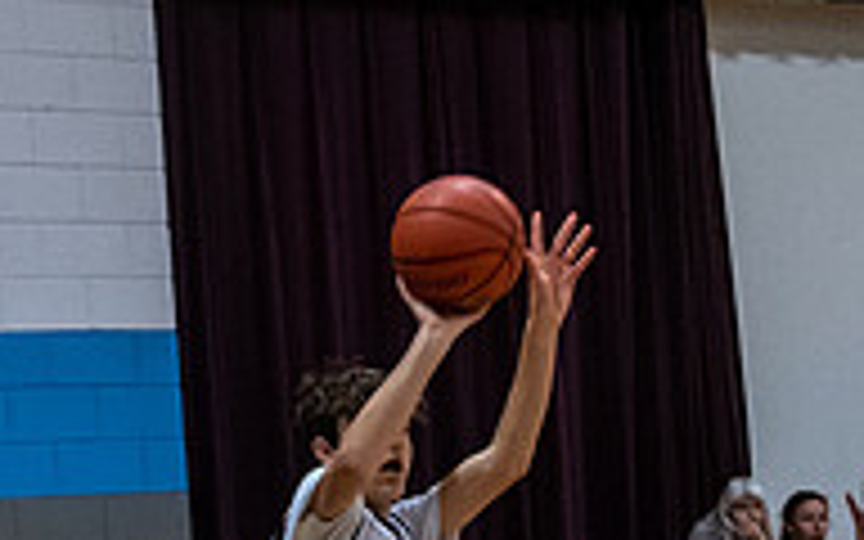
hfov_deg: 12.2
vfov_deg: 7.5
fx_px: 4050
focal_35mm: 172
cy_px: 684
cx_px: 410
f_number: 4
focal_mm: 48
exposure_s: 1/500
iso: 4000
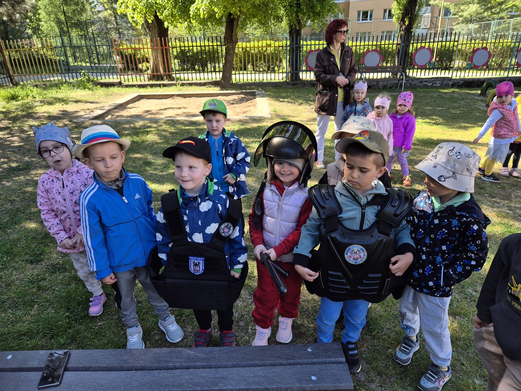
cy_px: 196
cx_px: 260
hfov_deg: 73.9
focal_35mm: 23
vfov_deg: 58.9
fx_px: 346
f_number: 1.8
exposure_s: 1/326
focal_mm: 5.4
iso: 25
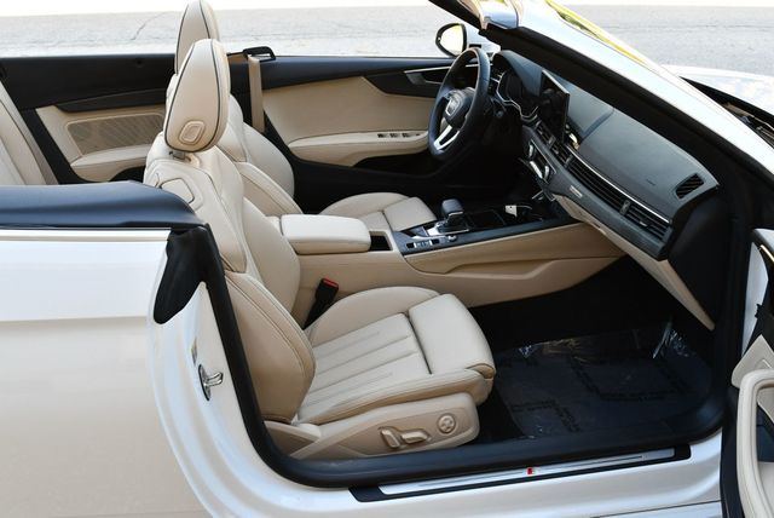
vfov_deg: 36.9
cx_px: 387
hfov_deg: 53.1
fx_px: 775
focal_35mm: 36
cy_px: 259
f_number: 5
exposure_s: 1/250
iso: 400
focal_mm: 18
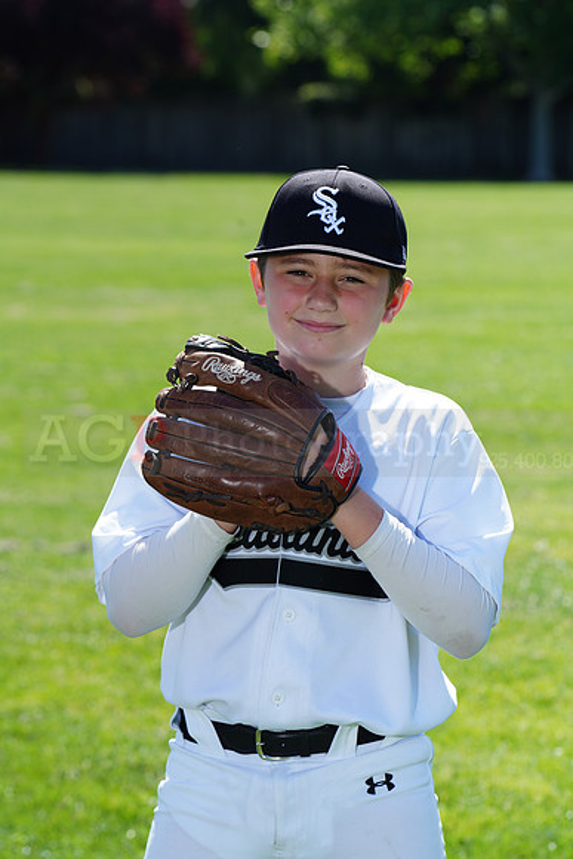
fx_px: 4151
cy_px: 430
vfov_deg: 11.8
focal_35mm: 174
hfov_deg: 7.9
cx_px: 286
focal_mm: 174
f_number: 9
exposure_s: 1/250
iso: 200
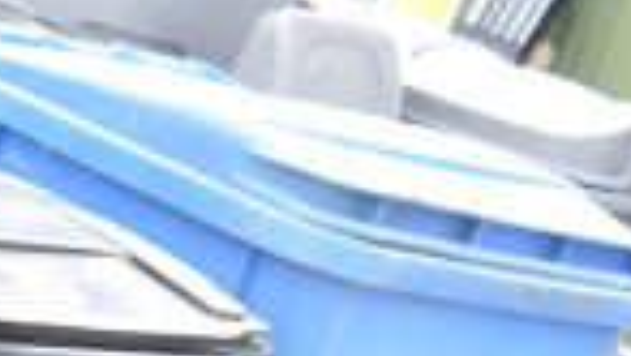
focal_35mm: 130
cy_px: 684
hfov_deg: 14.0
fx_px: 2177
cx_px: -614
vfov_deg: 8.9
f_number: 5
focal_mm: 20
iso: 200
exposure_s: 1/100
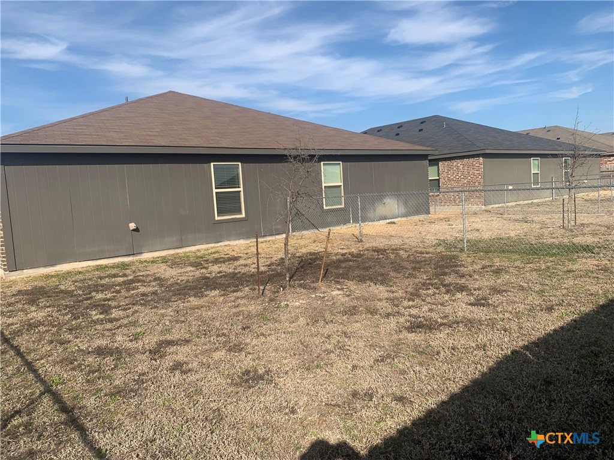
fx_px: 461
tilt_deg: -4.1
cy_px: 230
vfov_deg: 53.1
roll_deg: +3.1
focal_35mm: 26
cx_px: 307
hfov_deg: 67.3
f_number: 1.8
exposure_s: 1/2755
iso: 25
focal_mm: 4.25
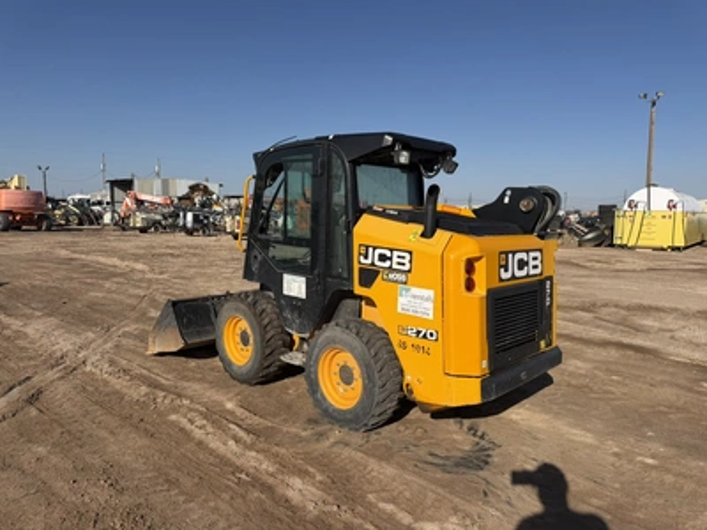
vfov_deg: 56.8
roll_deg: -1.1
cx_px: 354
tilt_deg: -4.9
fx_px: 490
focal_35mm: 24
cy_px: 265
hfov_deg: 71.6
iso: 80
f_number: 1.78
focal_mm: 6.76
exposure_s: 1/7353
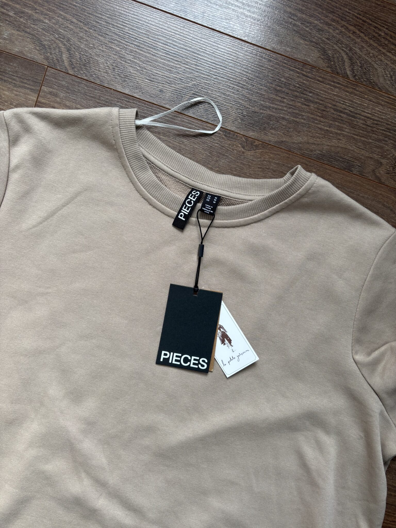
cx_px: 198
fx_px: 397
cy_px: 264
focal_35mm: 26
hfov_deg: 53.1
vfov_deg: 67.3
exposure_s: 1/121
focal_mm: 5.96
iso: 32
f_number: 1.6
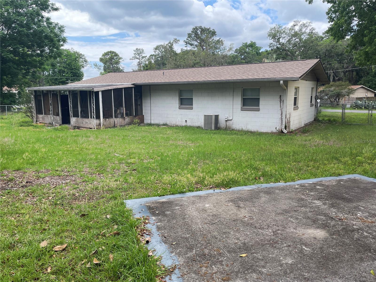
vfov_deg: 53.1
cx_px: 188
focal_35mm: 26
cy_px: 141
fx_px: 282
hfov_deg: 67.3
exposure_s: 1/1233
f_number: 1.6
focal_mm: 4.2
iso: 32
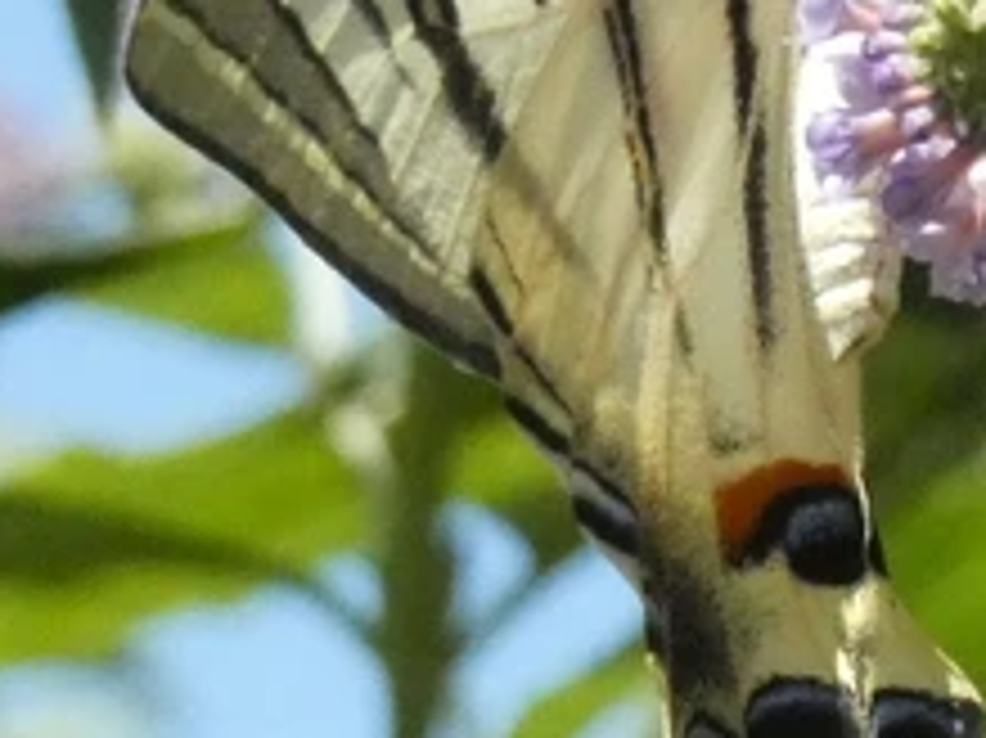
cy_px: 360
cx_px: 698
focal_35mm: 494
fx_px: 14063
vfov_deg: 3.0
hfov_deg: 4.0
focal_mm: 30.2
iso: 1250
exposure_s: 1/1300
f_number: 5.5
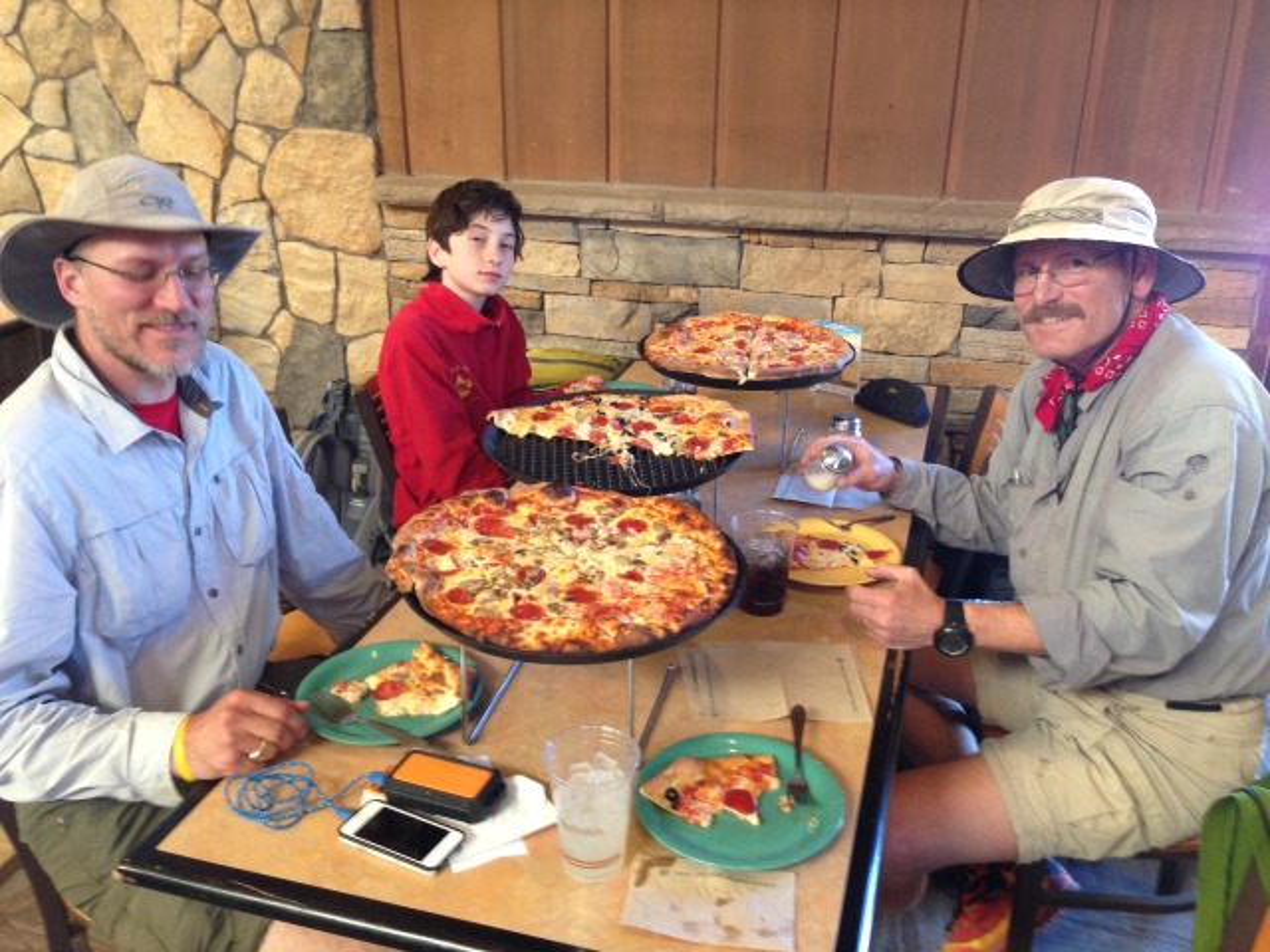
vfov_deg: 42.9
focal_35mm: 33
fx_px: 1211
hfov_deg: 55.4
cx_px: 635
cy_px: 476
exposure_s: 1/20
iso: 160
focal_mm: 4.12
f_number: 2.4
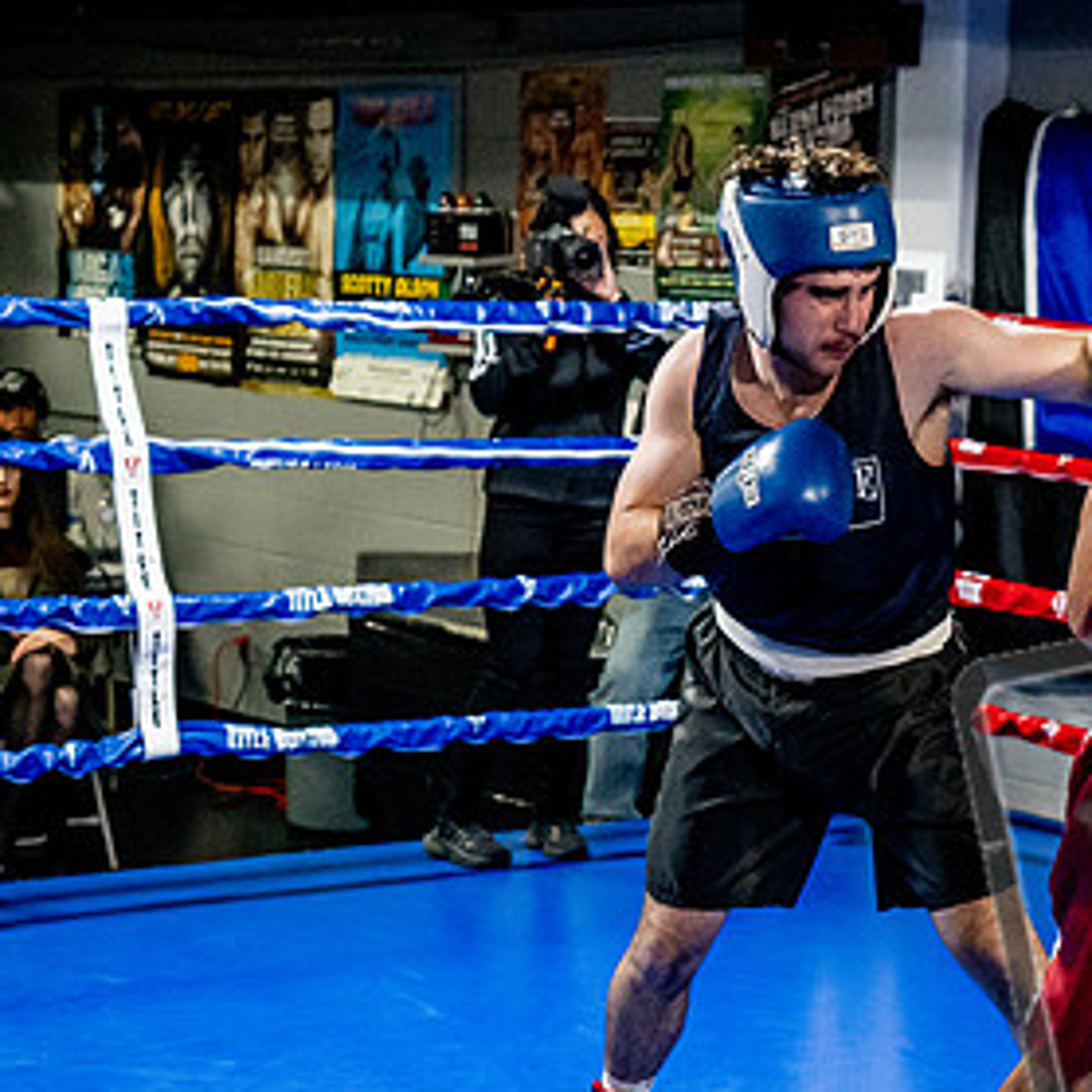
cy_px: 726
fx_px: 3284
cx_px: 963
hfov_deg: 18.6
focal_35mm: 92
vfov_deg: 18.8
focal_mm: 35
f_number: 2.8
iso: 5000
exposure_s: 1/800
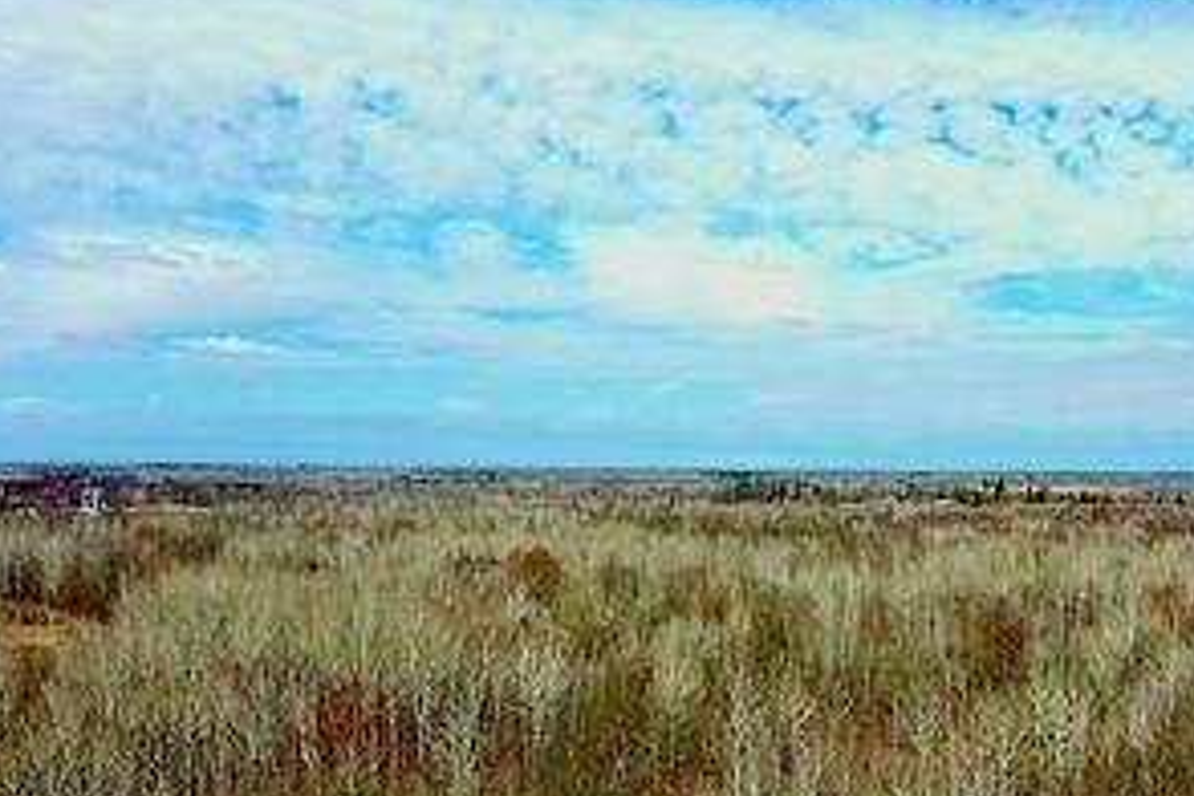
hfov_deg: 46.2
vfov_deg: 32.5
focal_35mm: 41
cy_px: 489
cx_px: 853
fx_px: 1360
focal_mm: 10.26
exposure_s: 1/320
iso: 100
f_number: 5
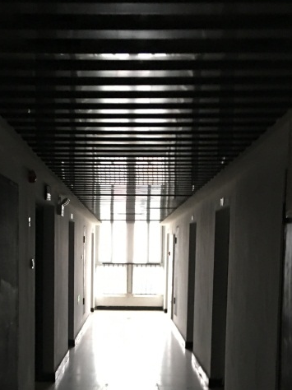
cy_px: 308
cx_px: 96
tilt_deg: -7.7
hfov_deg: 27.8
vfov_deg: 35.7
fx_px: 585
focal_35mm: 52
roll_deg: -0.1
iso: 100
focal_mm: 4.15
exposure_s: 1/8
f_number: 2.2
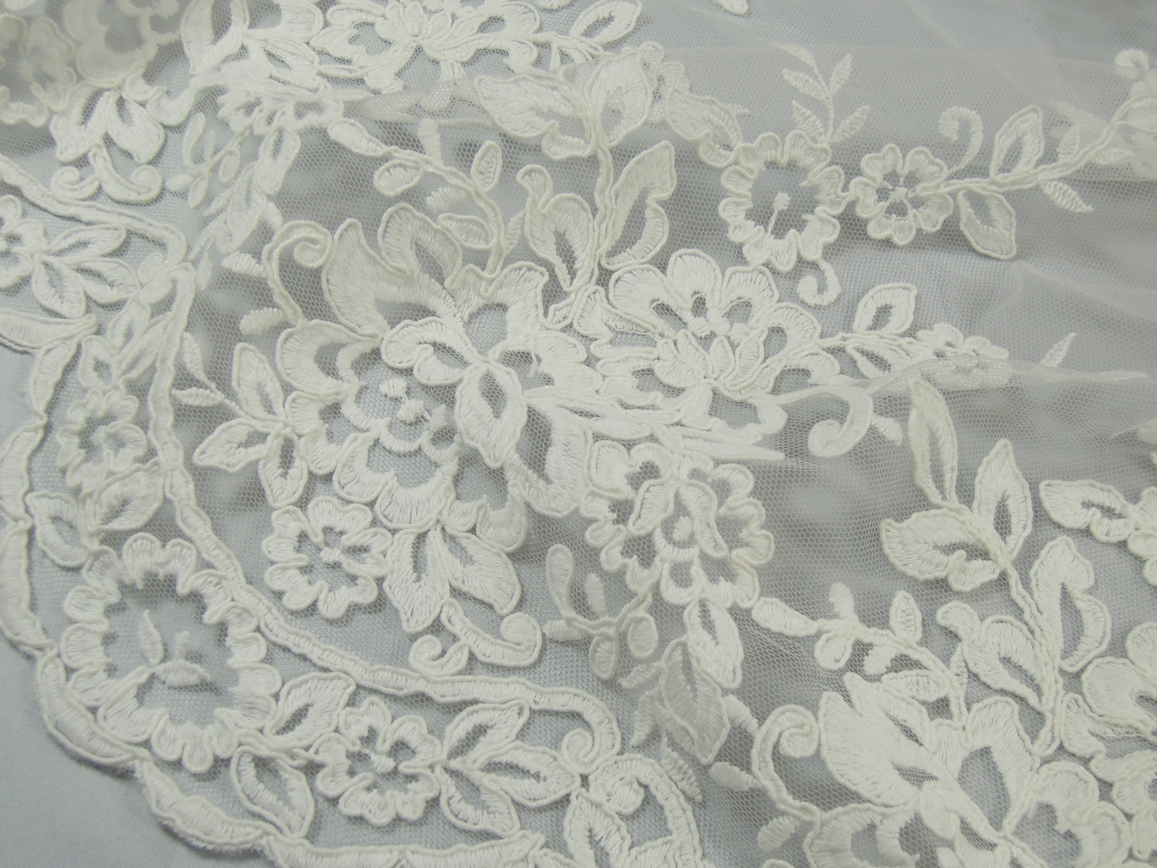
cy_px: 434
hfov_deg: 42.1
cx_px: 578
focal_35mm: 45
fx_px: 1504
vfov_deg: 32.2
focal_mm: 8.1
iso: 160
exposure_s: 1/100
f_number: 3.5
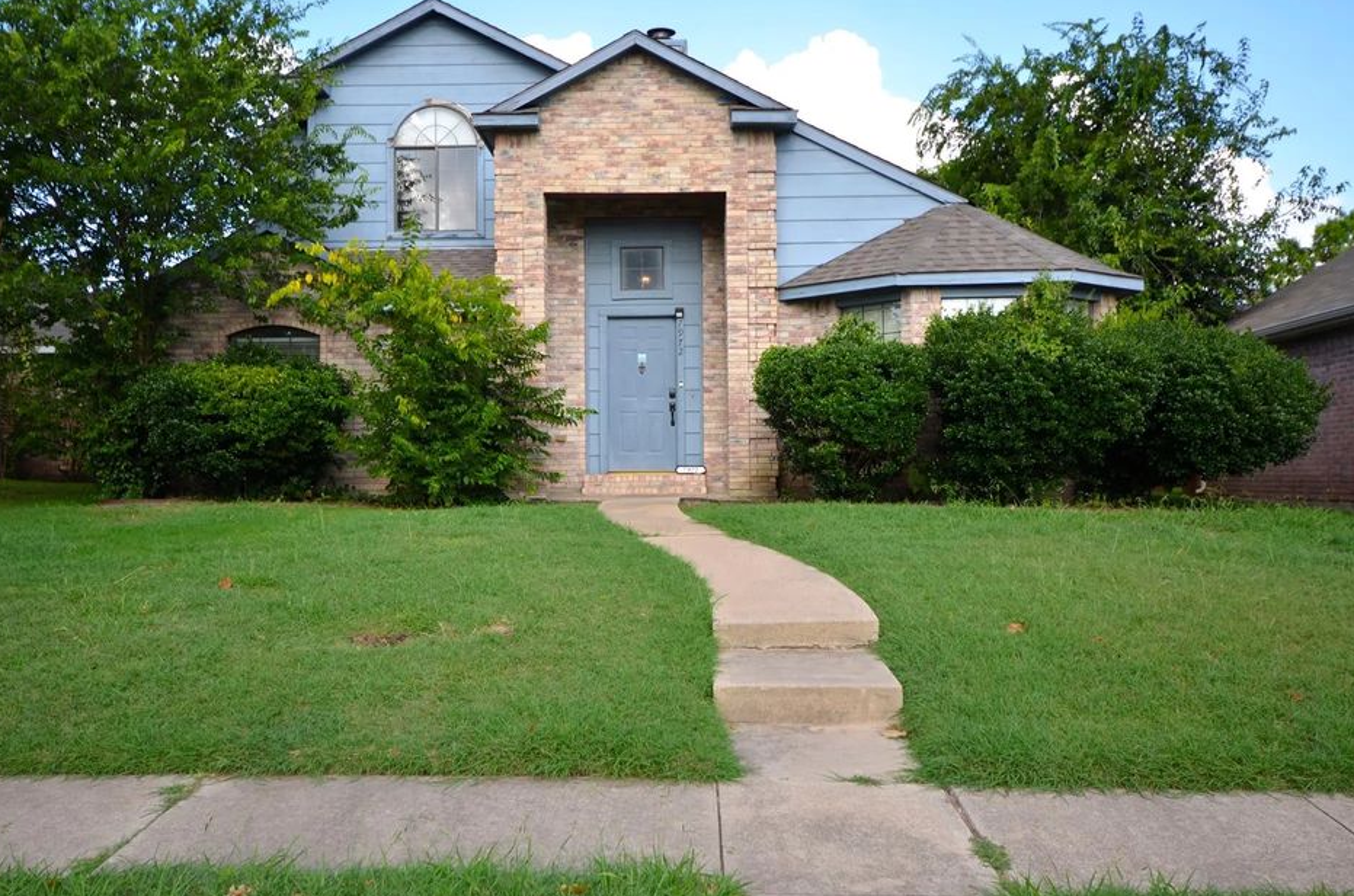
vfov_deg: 39.8
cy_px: 419
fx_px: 1238
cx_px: 637
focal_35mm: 33
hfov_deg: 57.3
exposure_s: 1/250
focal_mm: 20
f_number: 5
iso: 100
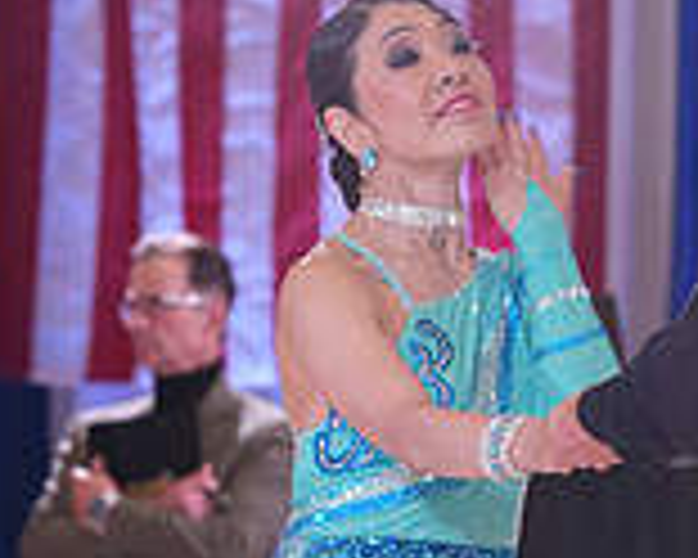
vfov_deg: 3.5
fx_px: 9131
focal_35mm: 442
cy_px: 868
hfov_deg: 4.4
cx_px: 570
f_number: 5
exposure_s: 1/200
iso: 2000
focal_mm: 126
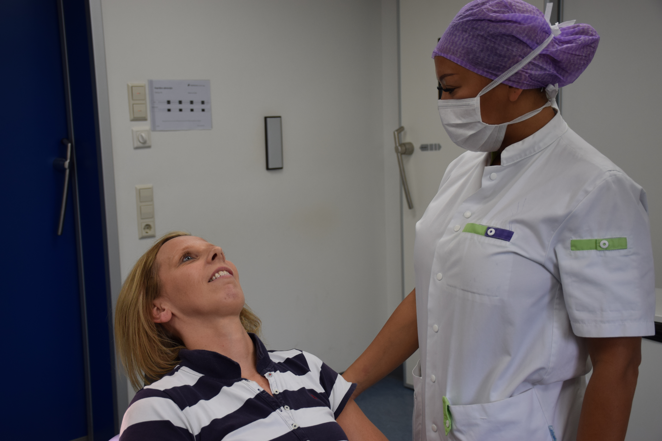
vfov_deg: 28.1
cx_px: 331
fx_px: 883
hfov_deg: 41.1
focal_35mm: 48
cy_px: 220
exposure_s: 1/100
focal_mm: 32
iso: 400
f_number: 5
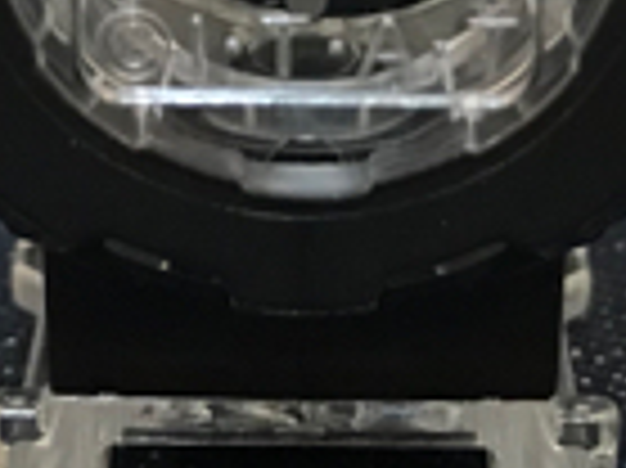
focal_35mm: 129
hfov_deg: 15.3
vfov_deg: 11.1
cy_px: -184
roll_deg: -0.8
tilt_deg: -17.1
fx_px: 2331
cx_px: 302
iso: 80
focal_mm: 3.99
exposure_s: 1/17
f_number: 1.8
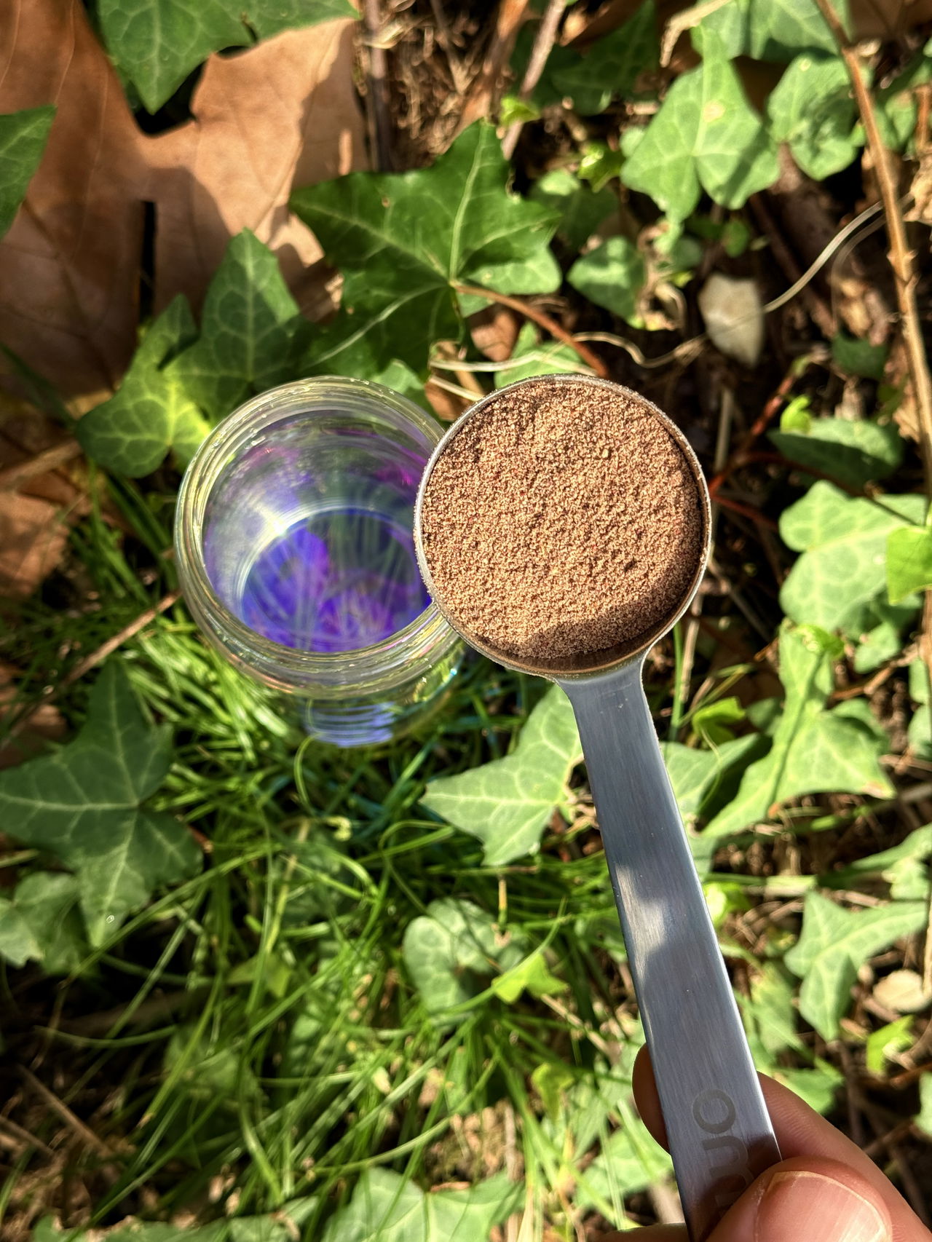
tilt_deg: -80.8
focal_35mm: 48
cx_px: 466
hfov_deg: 30.3
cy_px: 621
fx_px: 1723
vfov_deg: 39.7
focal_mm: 6.76
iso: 100
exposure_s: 1/675
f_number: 1.78
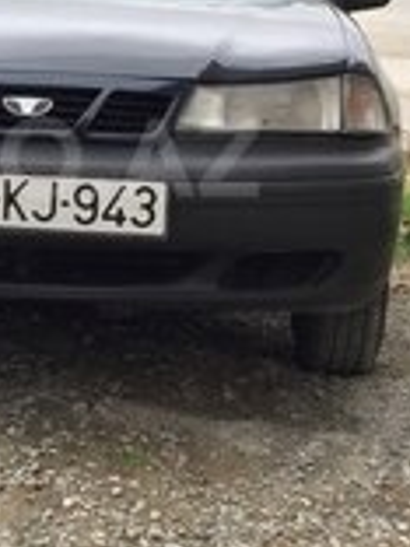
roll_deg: -0.2
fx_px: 1453
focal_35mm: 92
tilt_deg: -15.4
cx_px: -11
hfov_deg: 15.7
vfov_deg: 21.2
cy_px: 158
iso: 32
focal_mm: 4.15
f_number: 2.2
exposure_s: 1/302
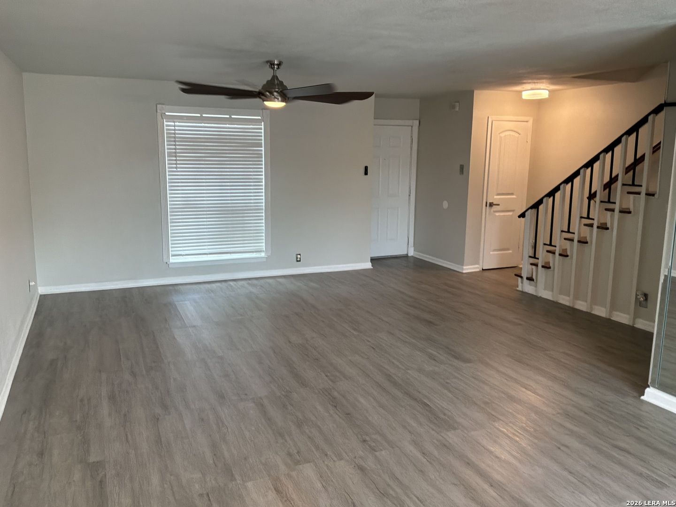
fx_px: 547
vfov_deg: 49.7
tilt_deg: -9.7
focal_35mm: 28
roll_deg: +0.8
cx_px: 338
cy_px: 254
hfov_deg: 63.4
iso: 100
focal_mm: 3
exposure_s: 1/60
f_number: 1.8
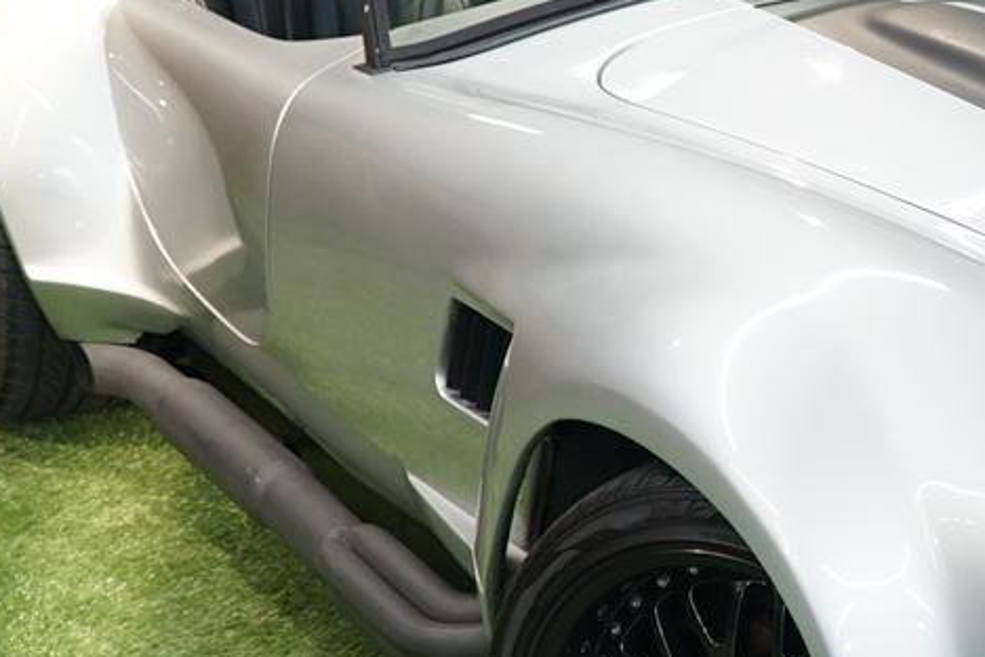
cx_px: 1019
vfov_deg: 16.7
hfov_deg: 23.6
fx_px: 2243
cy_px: 355
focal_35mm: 82
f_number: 4
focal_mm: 20
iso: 400
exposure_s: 1/60
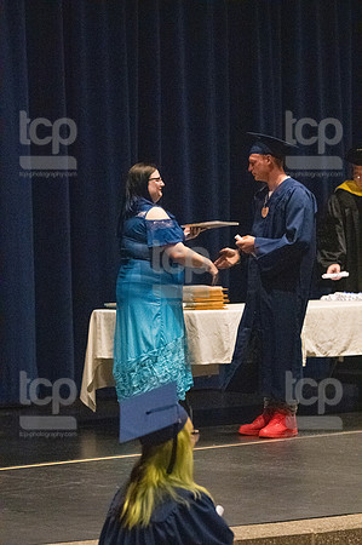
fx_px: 2313
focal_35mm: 153
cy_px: 272
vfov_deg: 13.4
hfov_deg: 8.9
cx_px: 181
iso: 10000
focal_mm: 102
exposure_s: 1/400
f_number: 3.2
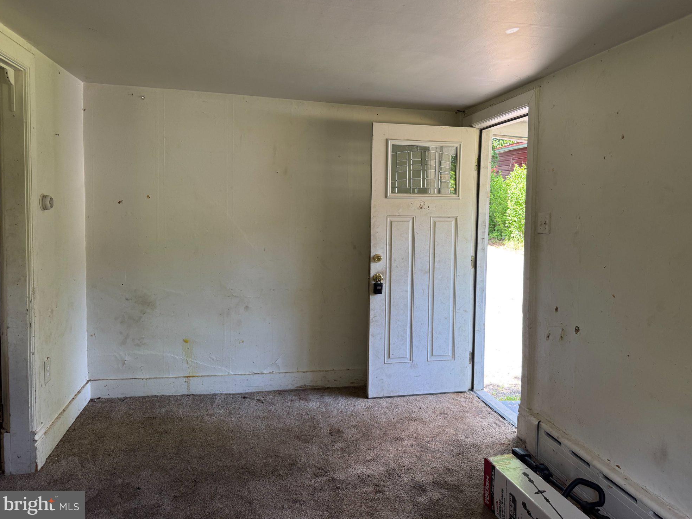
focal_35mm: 25
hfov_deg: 69.4
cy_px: 249
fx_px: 500
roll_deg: -2.8
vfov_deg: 54.9
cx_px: 357
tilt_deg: -2.5
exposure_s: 1/121
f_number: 1.78
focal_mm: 6.76
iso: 125
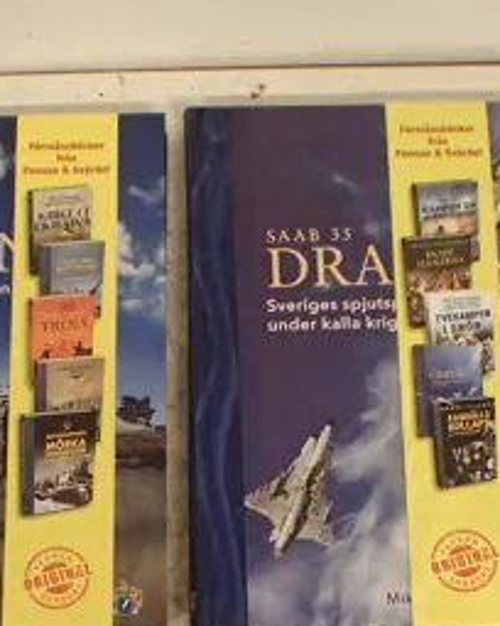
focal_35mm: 69
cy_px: 690
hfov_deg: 22.1
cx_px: 164
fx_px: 1276
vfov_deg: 25.5
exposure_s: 1/60
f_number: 2.3
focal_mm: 5.5
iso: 800
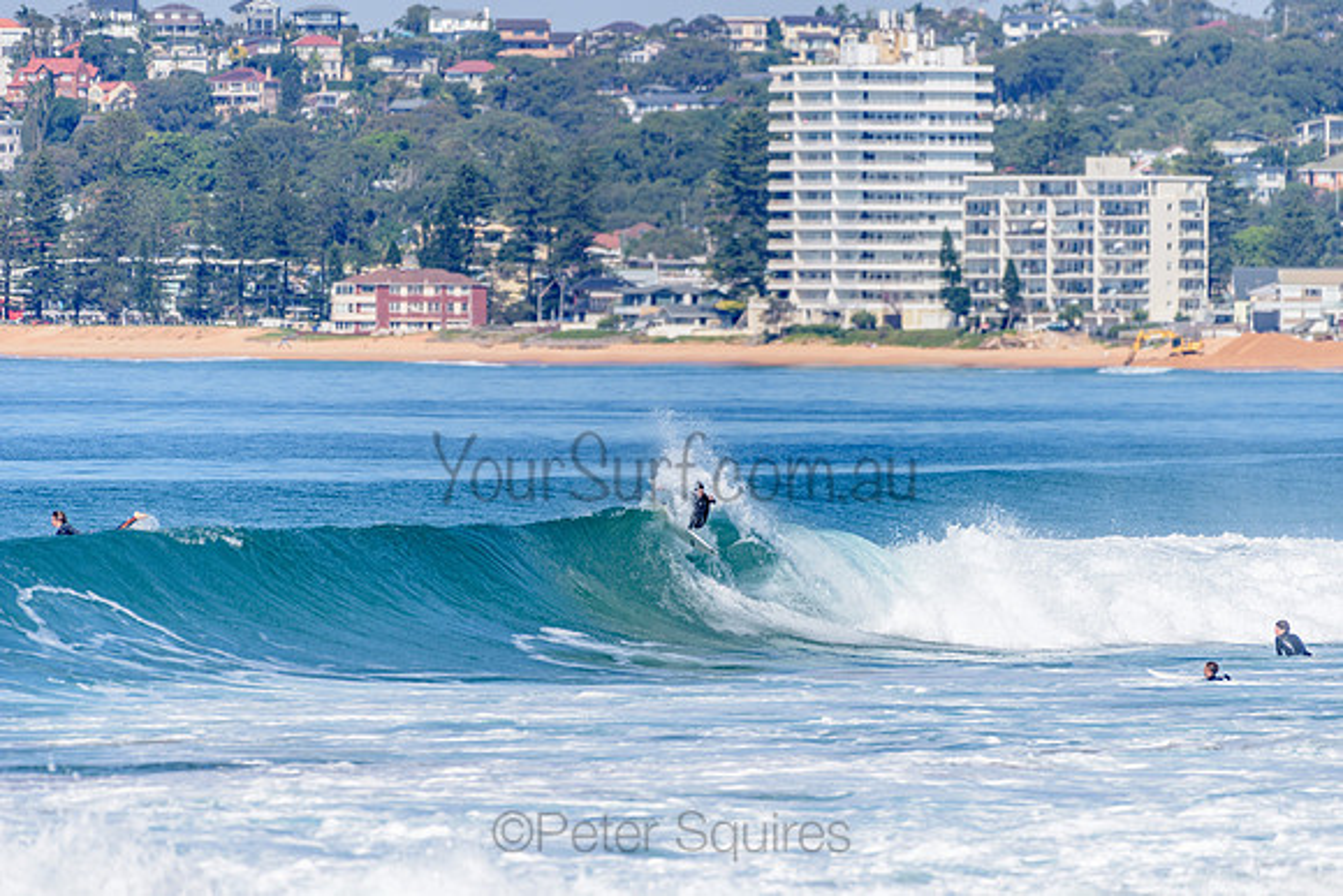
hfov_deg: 4.1
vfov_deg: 2.8
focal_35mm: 500
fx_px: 18656
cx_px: 672
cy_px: 448
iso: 125
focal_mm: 500
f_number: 5.6
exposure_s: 1/2000
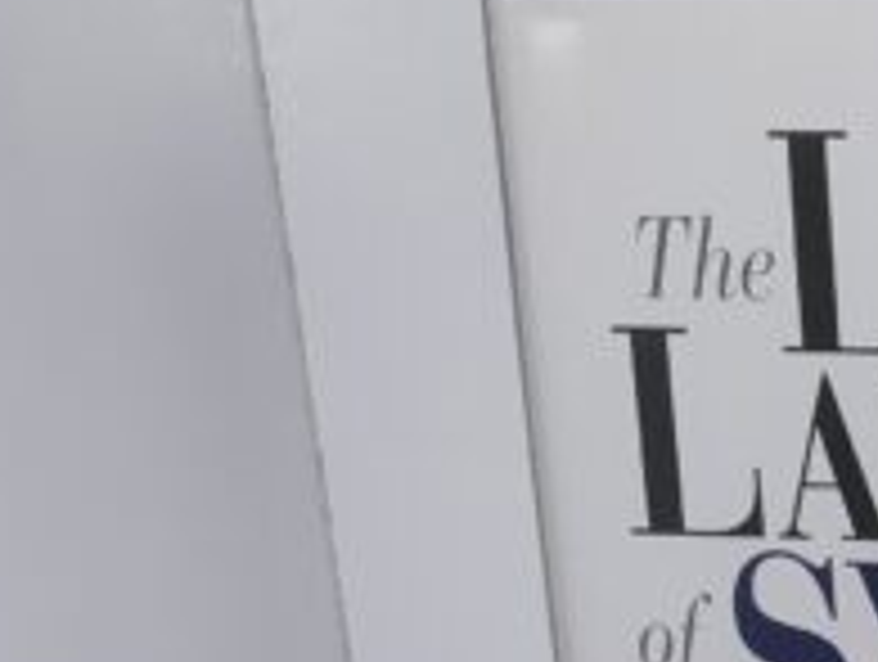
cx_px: 1288
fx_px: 2185
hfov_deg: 19.9
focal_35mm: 86
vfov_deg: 16.3
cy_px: 869
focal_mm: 3.7
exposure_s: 1/226
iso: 40
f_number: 1.7
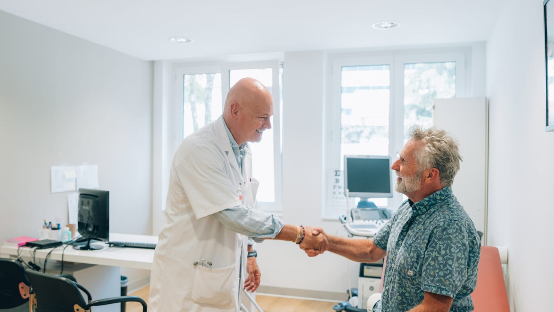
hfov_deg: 59.5
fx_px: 485
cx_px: 266
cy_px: 173
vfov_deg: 35.6
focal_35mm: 33
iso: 400
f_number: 2.5
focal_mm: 28
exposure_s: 1/160
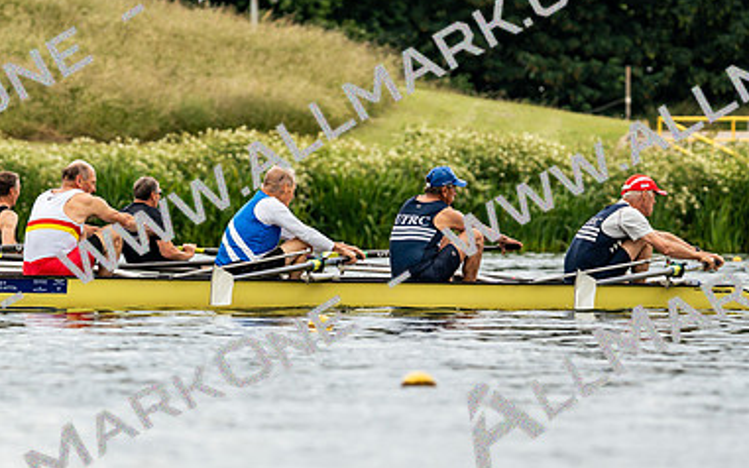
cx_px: 299
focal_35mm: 479
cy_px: 290
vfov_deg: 2.7
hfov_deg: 4.4
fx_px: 9776
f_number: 6.3
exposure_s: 1/2000
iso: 400
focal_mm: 309
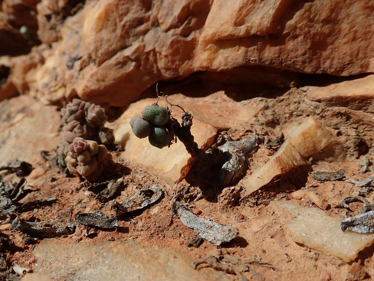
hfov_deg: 60.0
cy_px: 140
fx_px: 324
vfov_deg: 46.8
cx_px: 187
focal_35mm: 30
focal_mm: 5.5
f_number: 9
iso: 100
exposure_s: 1/200
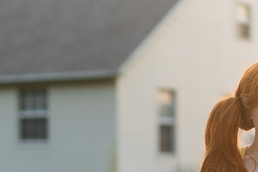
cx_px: 159
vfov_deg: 9.1
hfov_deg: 13.6
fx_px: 1083
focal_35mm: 151
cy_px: 124
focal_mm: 50
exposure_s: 1/640
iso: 100
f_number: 1.4
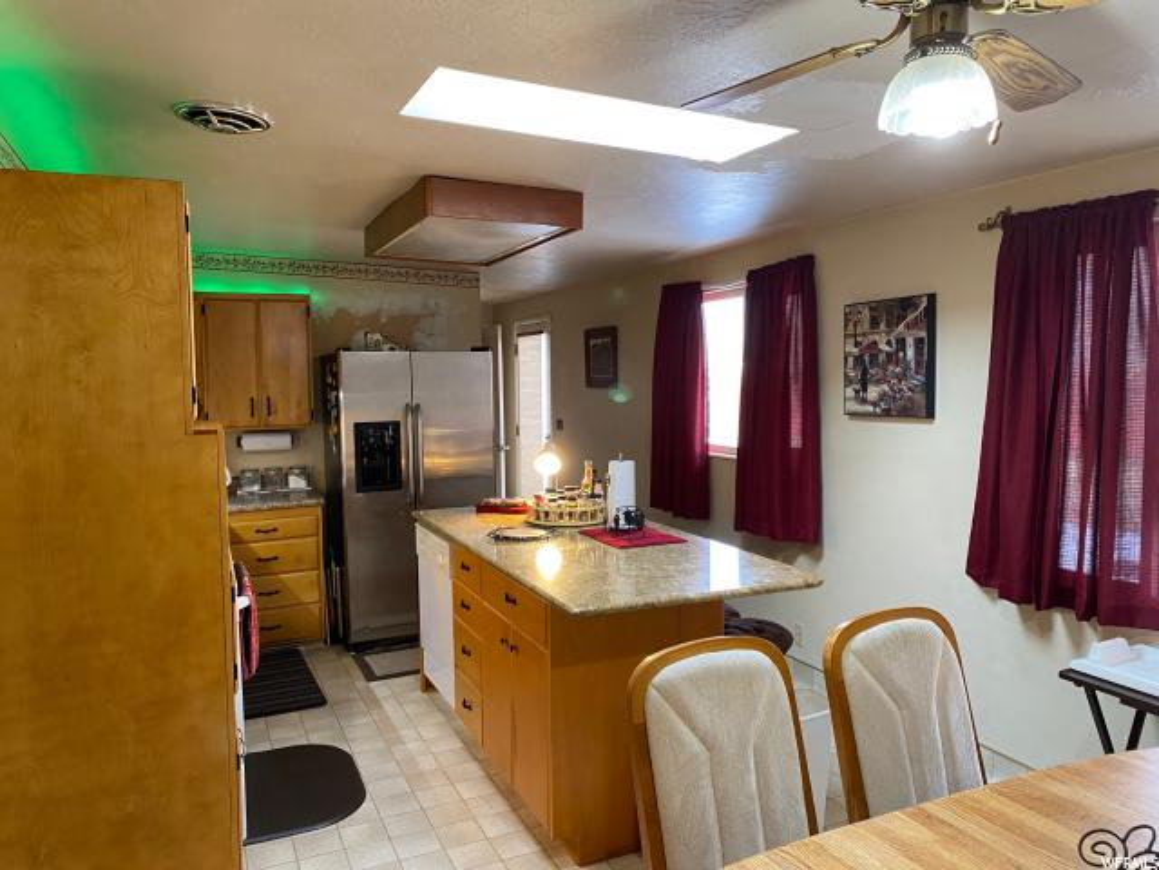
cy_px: 435
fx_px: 871
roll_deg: +0.9
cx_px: 580
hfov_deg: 67.3
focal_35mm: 26
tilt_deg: -3.1
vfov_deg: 53.1
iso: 200
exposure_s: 1/60
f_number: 1.8
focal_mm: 4.25
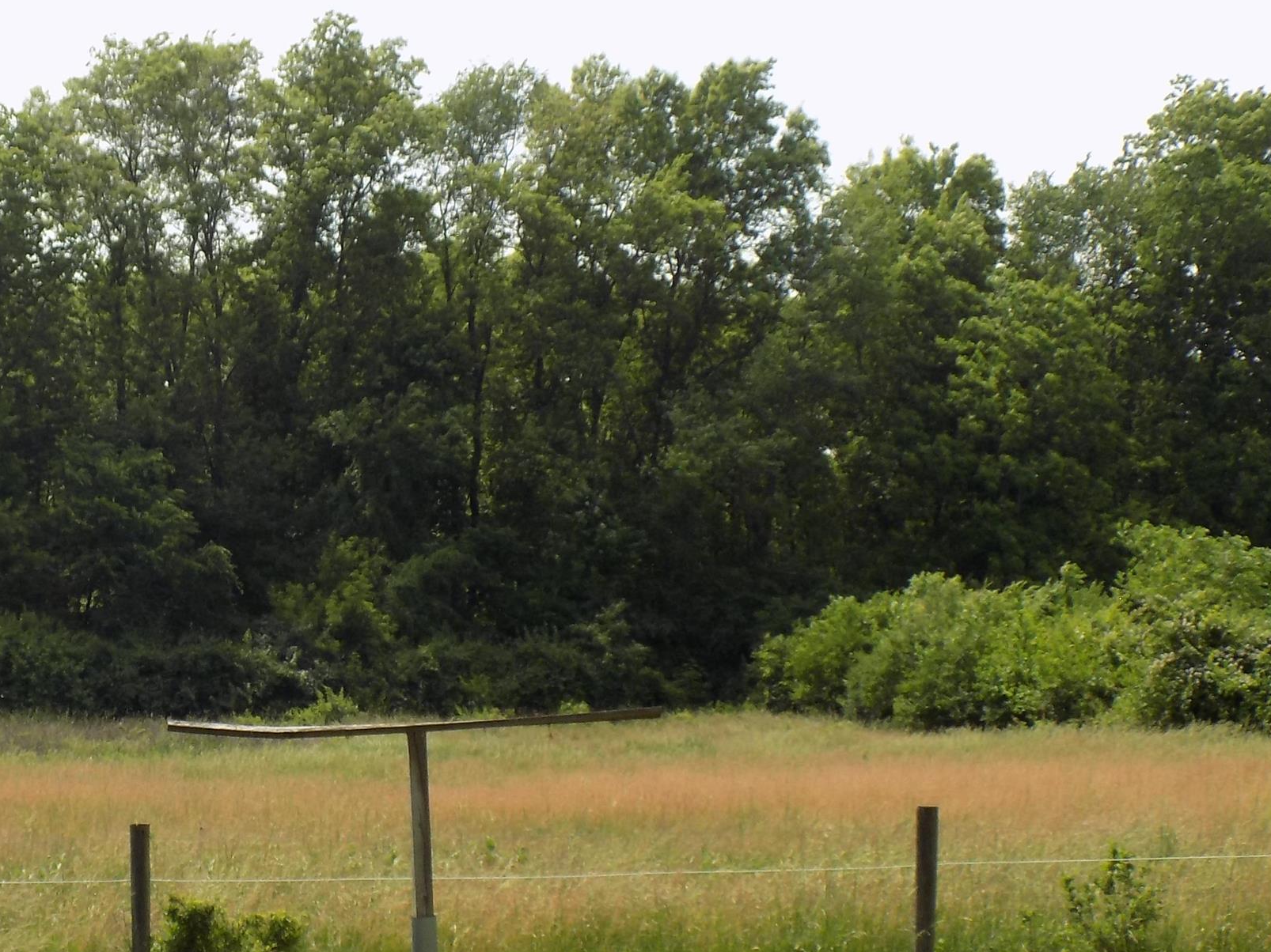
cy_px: 655
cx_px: 62
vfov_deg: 16.7
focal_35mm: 88
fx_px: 3231
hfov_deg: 21.6
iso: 80
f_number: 3.7
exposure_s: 1/400
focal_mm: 8.1
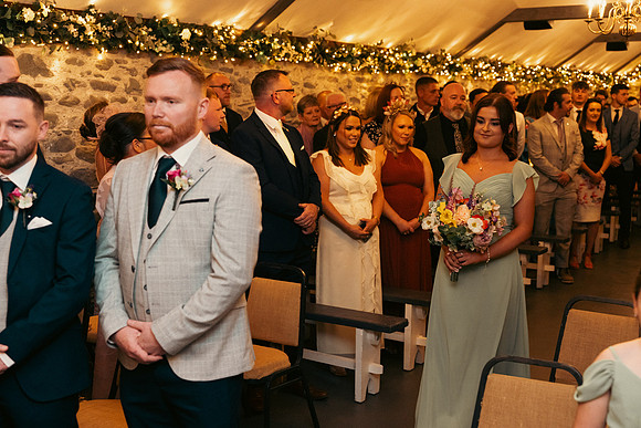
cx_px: 320
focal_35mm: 46
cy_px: 214
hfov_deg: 42.7
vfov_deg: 29.3
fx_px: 819
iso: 2500
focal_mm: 46
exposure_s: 1/160
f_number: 3.5
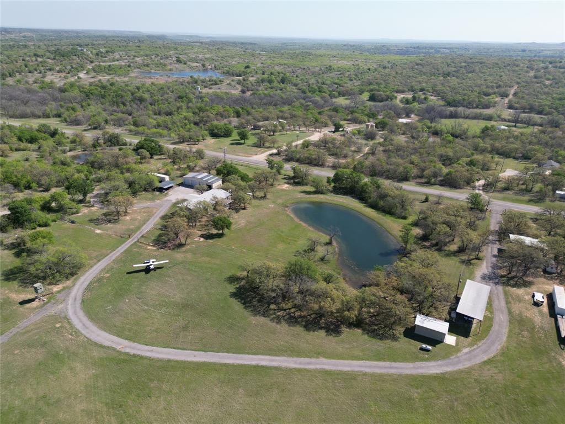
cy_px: 212
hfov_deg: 71.6
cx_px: 282
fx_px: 392
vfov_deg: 56.8
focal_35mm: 24
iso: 200
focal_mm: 6.72
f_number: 1.7
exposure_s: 1/3200
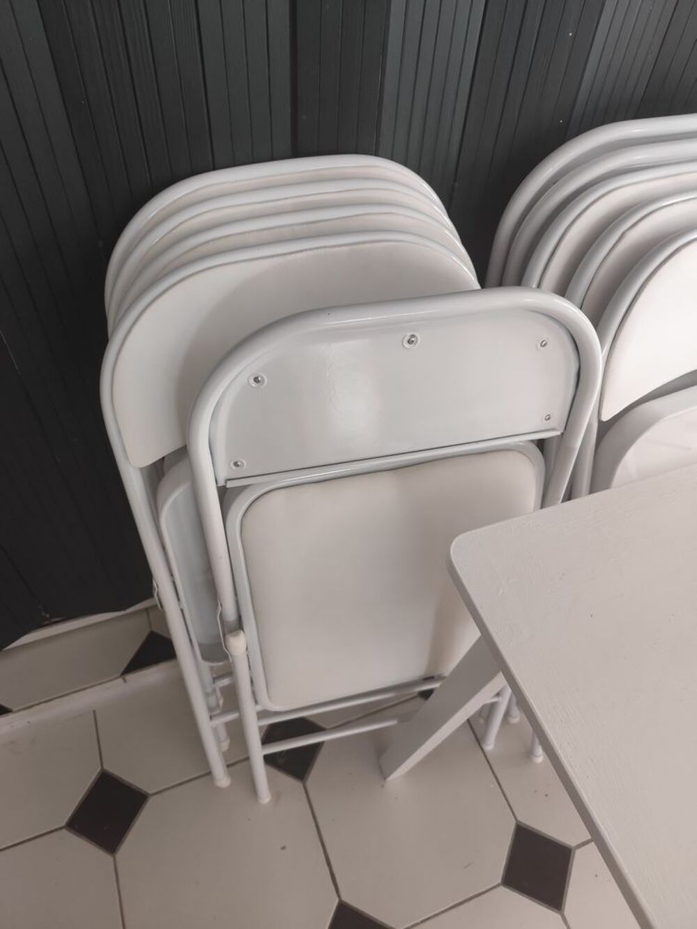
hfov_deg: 58.9
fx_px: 617
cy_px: 464
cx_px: 348
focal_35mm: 23
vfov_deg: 73.9
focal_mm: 6.19
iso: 1250
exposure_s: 1/50
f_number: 1.65
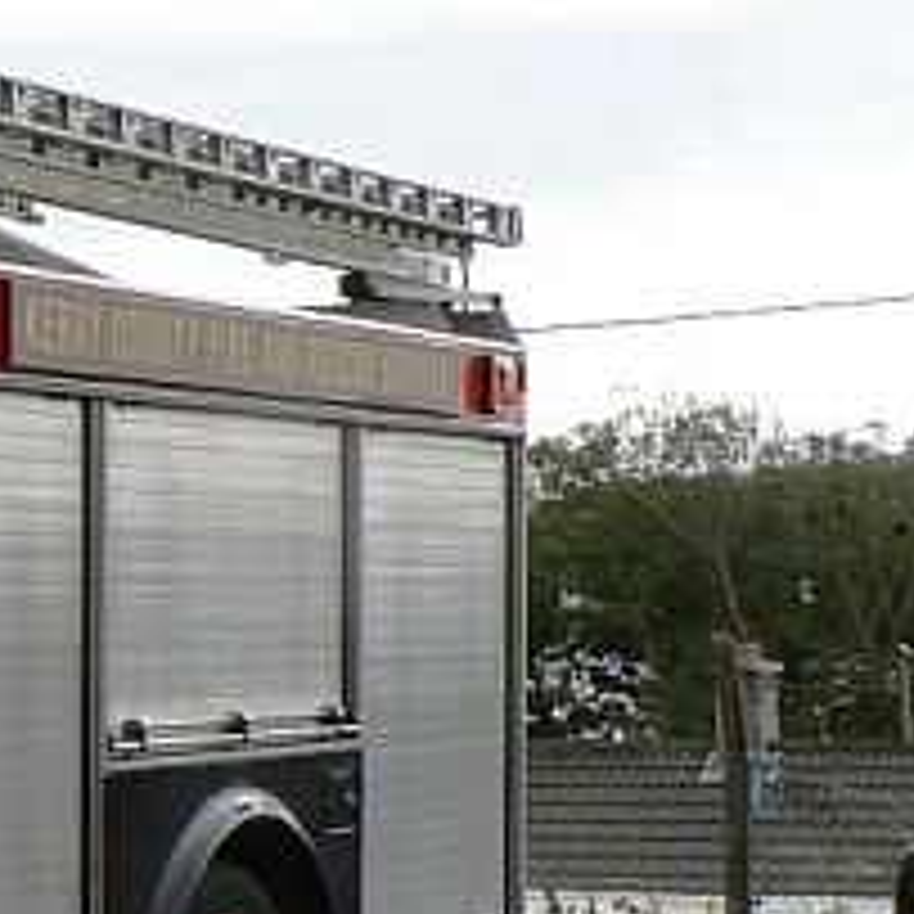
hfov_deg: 13.9
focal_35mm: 113
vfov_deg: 15.4
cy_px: 671
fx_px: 3376
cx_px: -657
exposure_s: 1/400
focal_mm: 6
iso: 80
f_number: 4
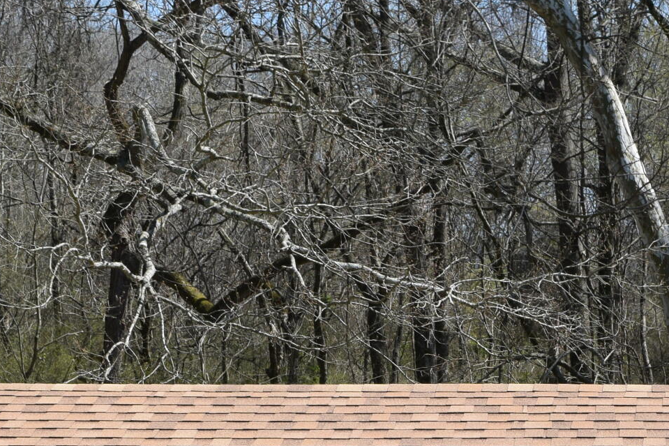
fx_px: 2267
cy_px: 605
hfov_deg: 16.5
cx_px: 612
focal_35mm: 122
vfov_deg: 10.9
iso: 200
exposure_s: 1/320
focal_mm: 26
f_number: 9
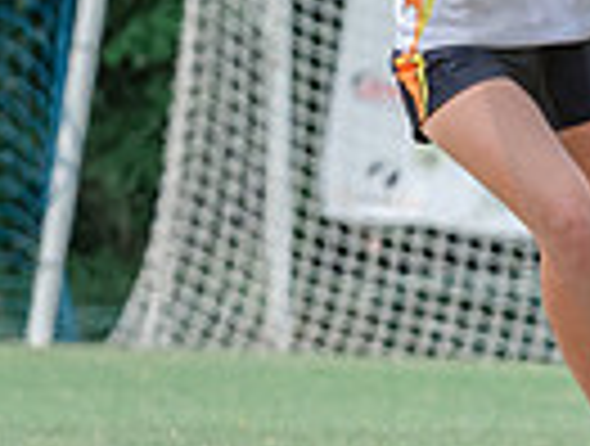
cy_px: 321
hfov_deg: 1.2
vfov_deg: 0.9
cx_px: 1210
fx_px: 27739
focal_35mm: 1623
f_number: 4.5
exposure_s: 1/1250
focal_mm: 200
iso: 400
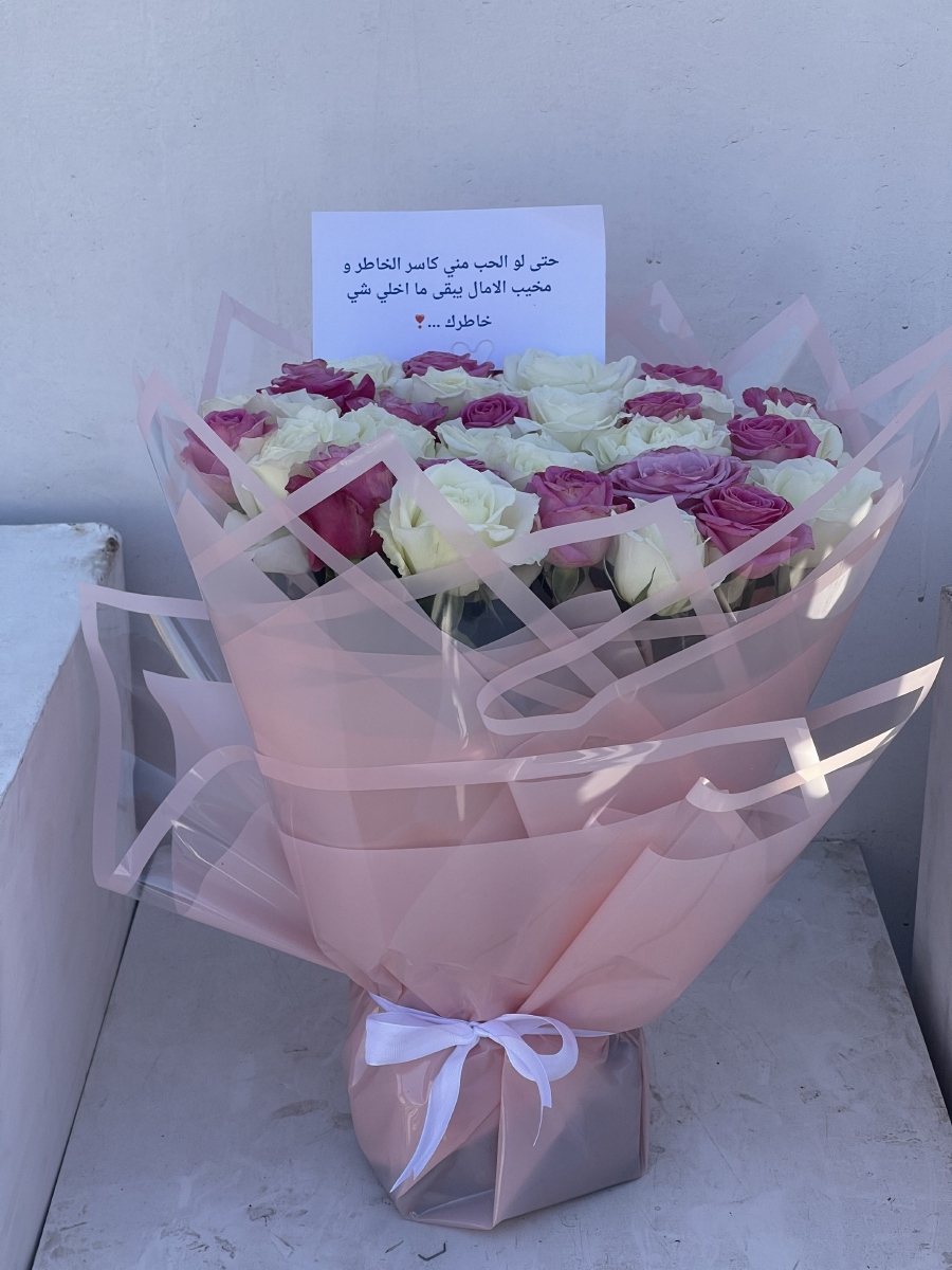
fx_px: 2347
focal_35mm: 64
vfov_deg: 30.3
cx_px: 476
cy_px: 635
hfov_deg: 22.9
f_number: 2.2
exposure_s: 1/504
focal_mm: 7.5
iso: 20
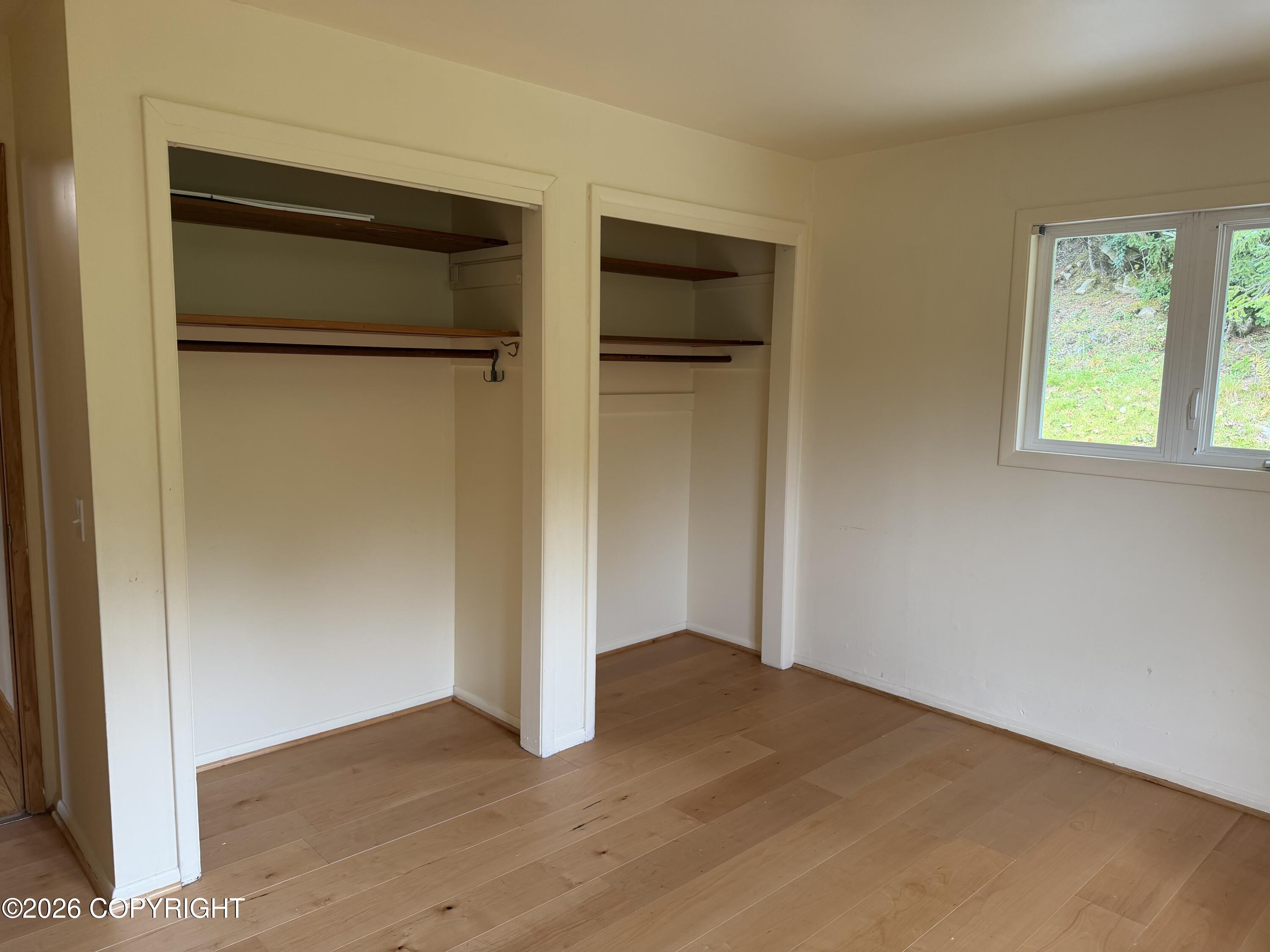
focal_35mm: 24
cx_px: 635
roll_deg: -0.3
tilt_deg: -6.6
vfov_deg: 56.8
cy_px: 476
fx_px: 881
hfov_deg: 71.6
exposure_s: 1/121
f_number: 1.78
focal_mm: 6.76
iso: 125
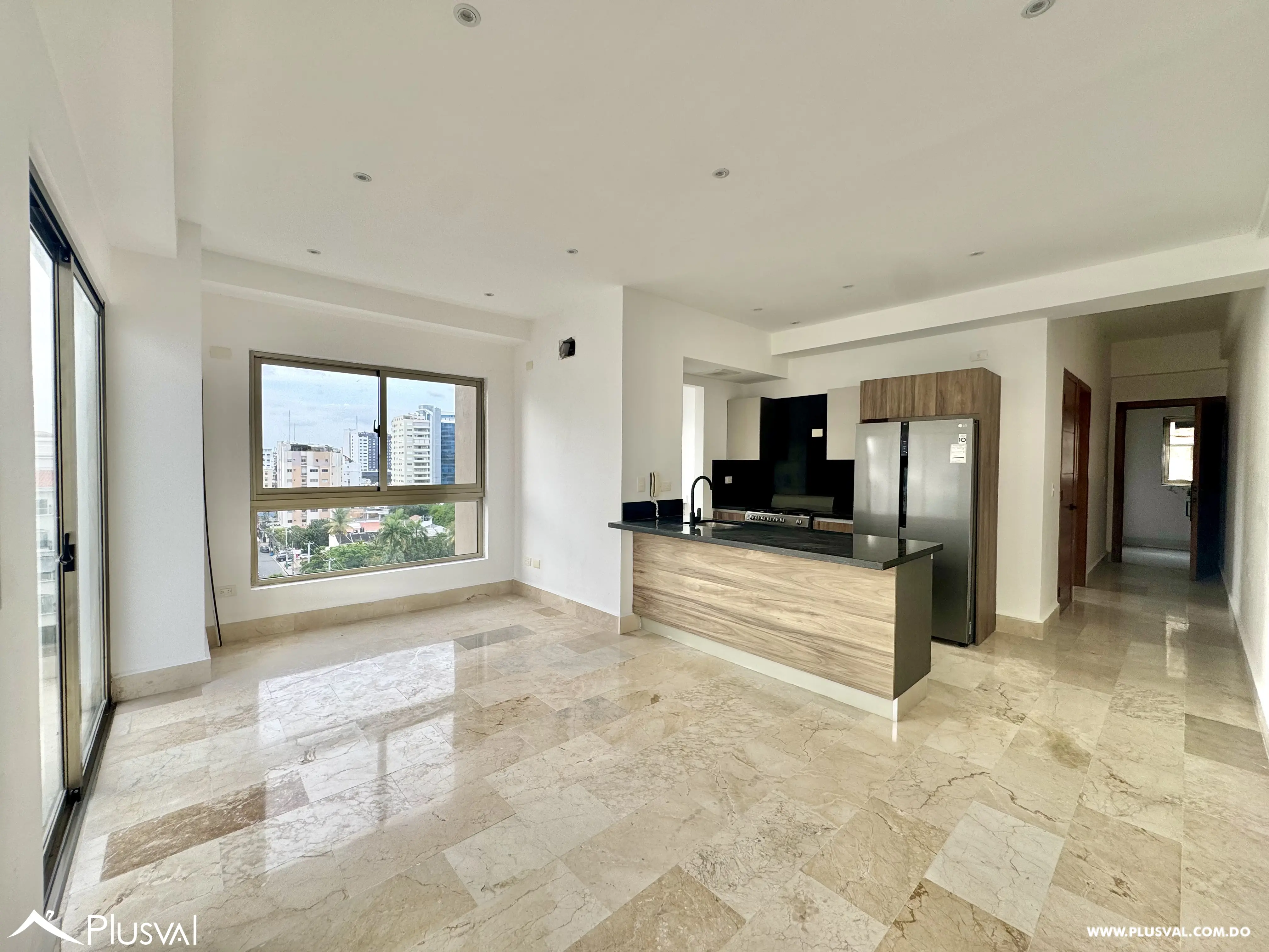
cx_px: 634
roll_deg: -0.5
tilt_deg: -2.2
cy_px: 476
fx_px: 513
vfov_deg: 85.7
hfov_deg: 102.1
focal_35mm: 14
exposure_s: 1/190
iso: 40
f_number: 2.2
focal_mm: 2.22
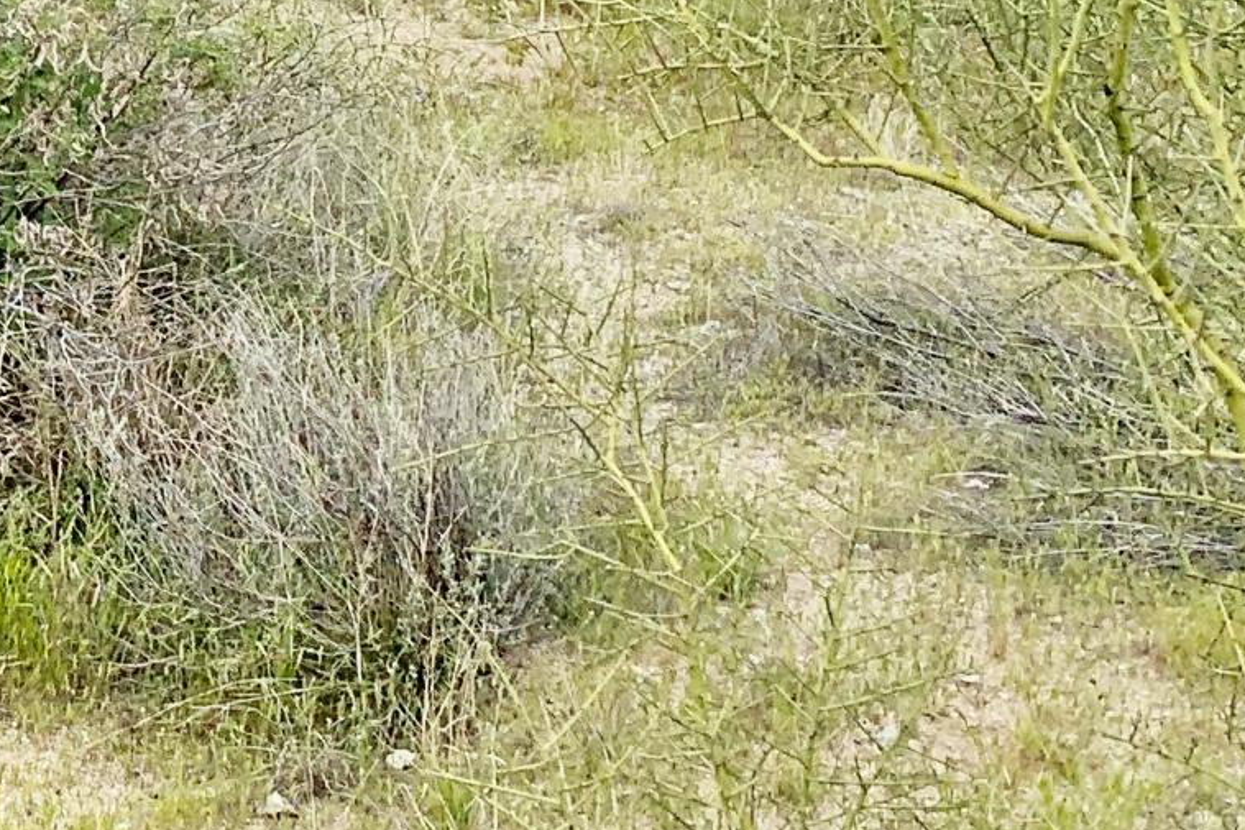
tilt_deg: -3.2
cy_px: -731
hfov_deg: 16.9
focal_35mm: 107
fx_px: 3699
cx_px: -754
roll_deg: -1.7
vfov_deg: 11.7
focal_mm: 4.25
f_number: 1.8
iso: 25
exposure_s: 1/635
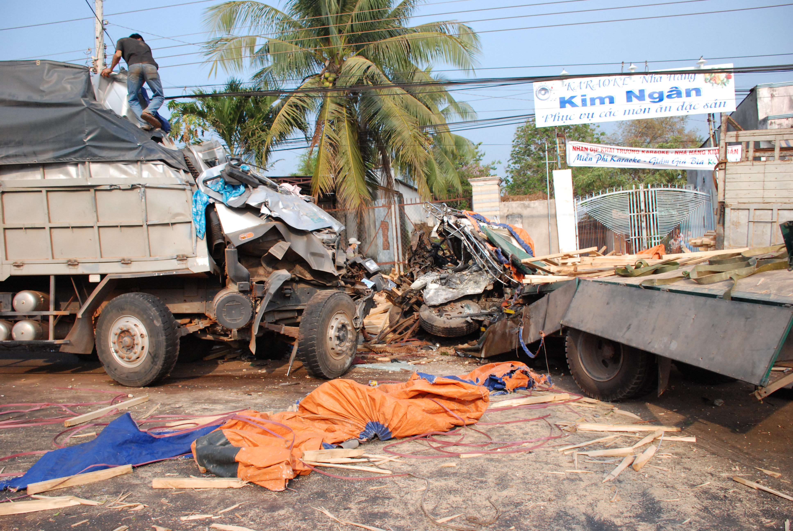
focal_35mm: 27
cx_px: 396
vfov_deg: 48.0
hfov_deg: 67.3
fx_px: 595
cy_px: 266
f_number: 5.6
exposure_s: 1/1500
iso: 800
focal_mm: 18
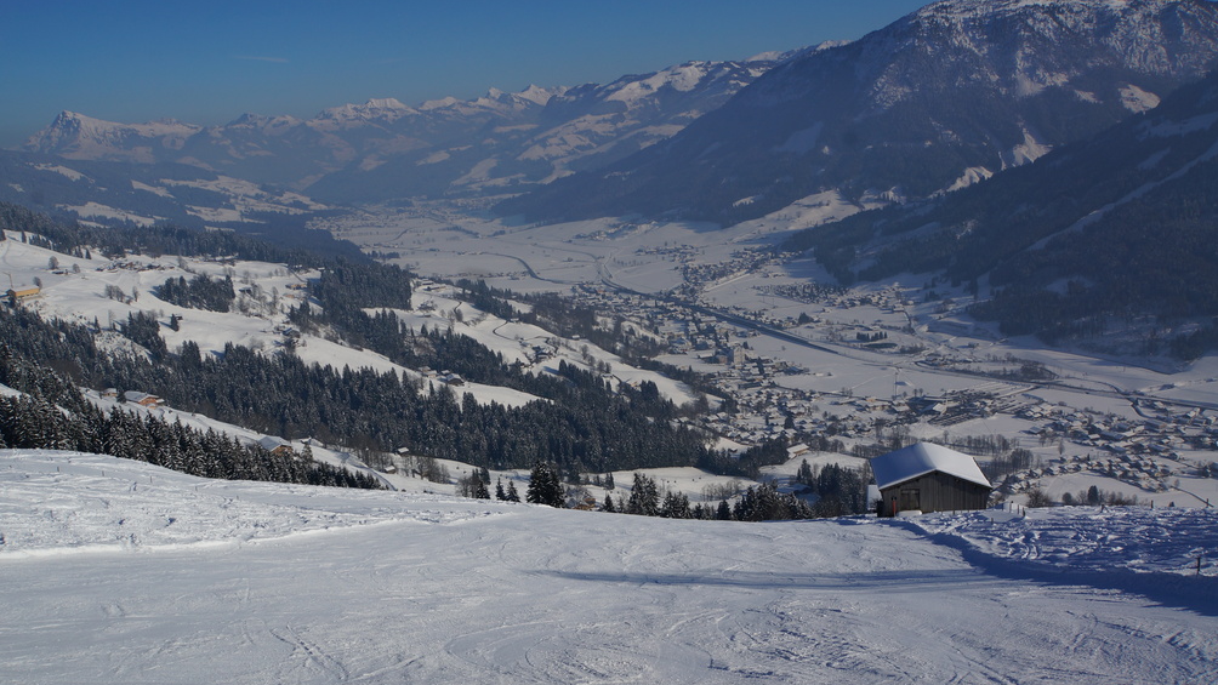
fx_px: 1065
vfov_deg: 35.6
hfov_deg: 59.5
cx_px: 602
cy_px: 395
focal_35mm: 33
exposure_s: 1/320
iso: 100
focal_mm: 20.6
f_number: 13
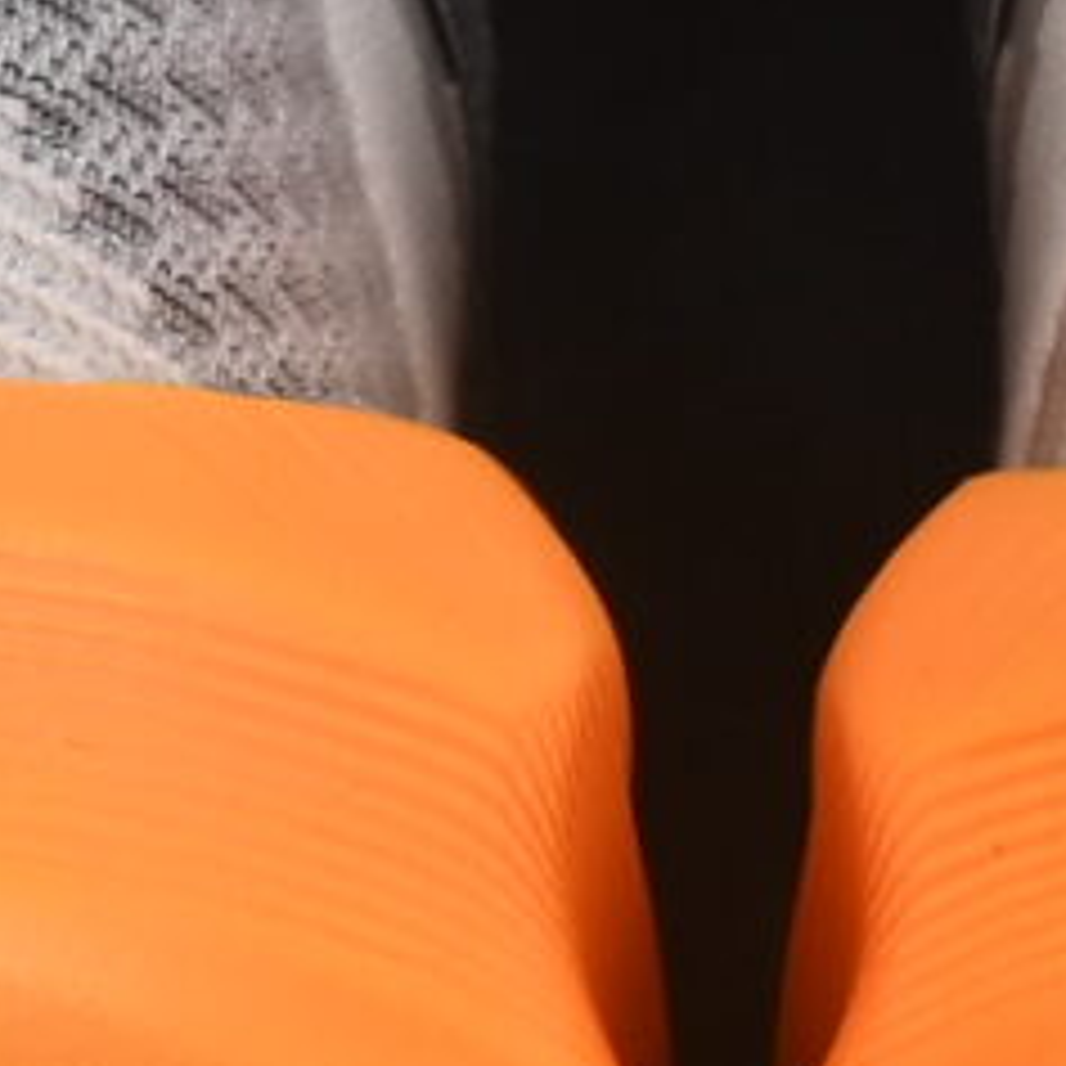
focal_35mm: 688
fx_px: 23970
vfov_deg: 2.5
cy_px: -353
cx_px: 684
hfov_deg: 2.5
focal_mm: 50
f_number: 8
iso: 160
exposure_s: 1/80
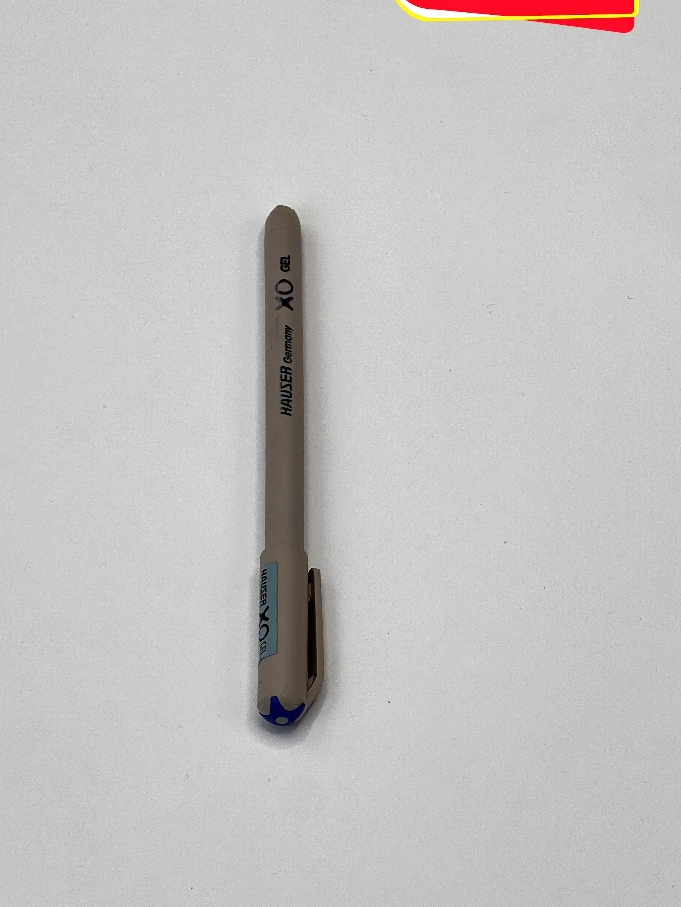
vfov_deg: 19.1
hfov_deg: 14.4
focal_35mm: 103
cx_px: 272
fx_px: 2701
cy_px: 416
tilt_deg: -53.8
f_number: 2.8
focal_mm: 9
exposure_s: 1/407
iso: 32
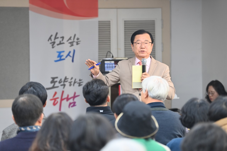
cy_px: 76
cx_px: 114
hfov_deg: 13.7
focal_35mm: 150
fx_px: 946
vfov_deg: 9.1
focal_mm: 150
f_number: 3.5
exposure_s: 1/161
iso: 1250
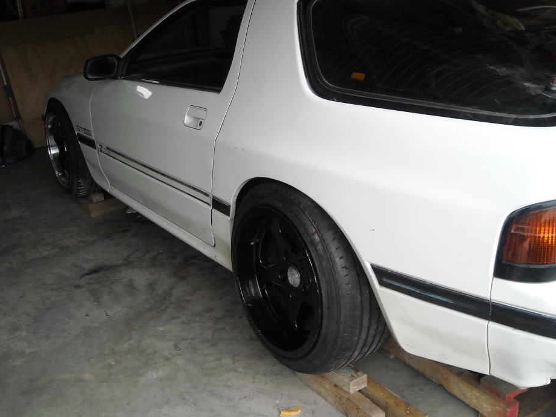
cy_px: 199
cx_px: 273
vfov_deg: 36.8
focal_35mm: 39
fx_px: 626
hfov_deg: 47.9
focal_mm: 5.7
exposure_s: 1/60
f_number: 2.8
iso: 218
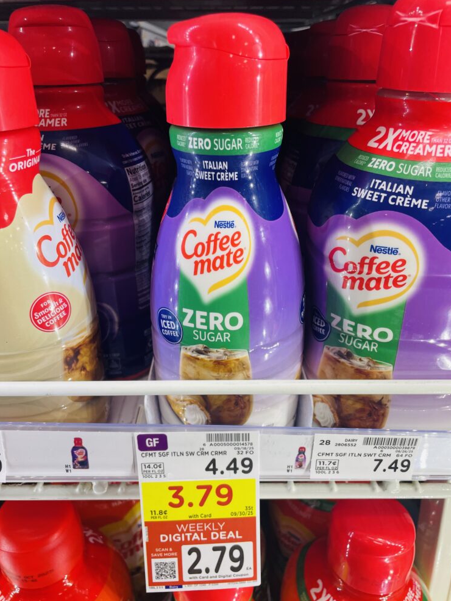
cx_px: 223
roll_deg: -1.2
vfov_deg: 65.3
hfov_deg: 51.4
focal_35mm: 27
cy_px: 310
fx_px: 469
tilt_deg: -18.2
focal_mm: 4.2
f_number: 1.6
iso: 50
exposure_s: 1/121
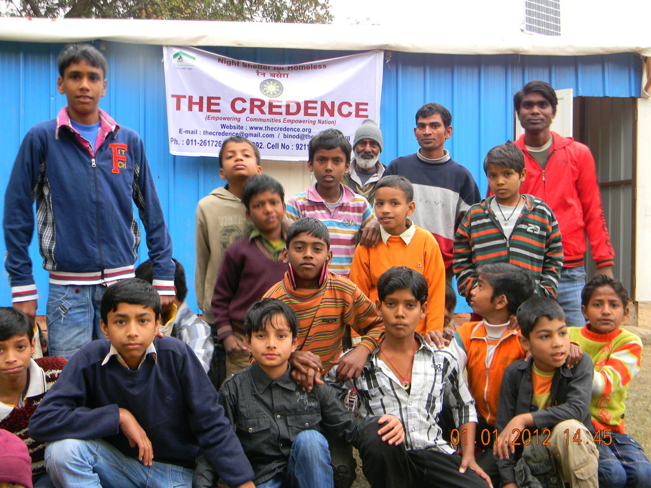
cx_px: 326
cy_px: 244
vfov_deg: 35.1
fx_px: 771
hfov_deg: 45.8
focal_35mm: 41
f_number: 3.8
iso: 138
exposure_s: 1/30
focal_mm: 7.3
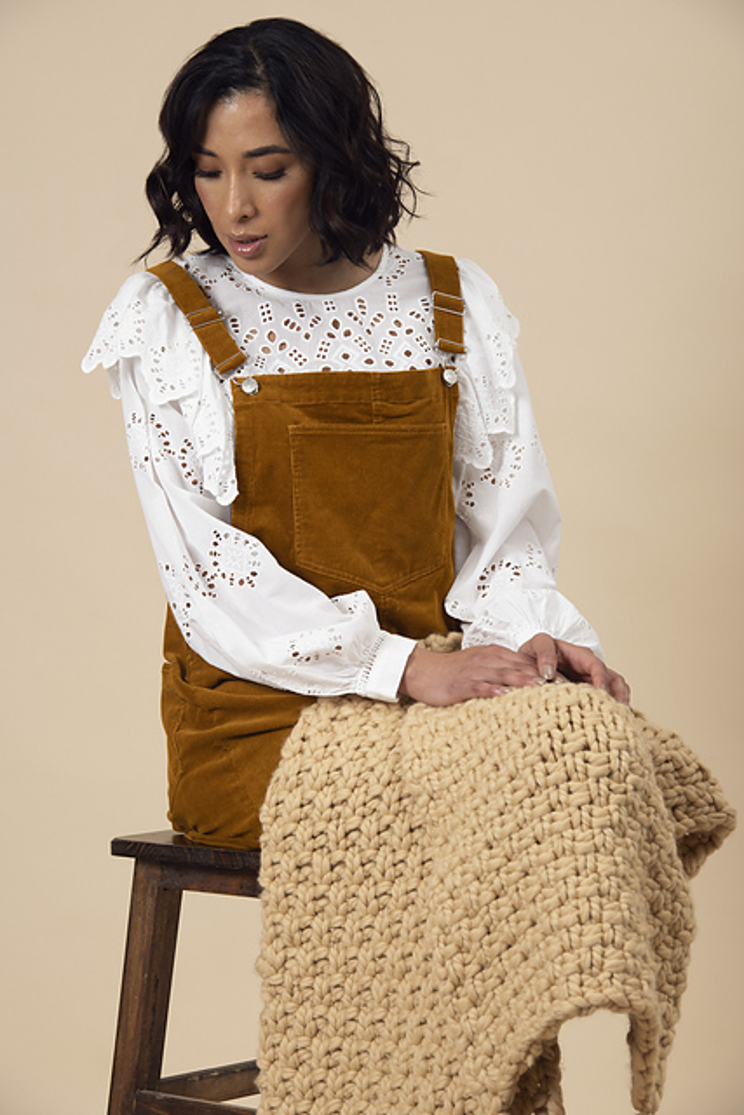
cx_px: 372
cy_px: 558
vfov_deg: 15.8
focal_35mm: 130
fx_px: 4028
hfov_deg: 10.6
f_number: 10
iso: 100
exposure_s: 1/200
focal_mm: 130
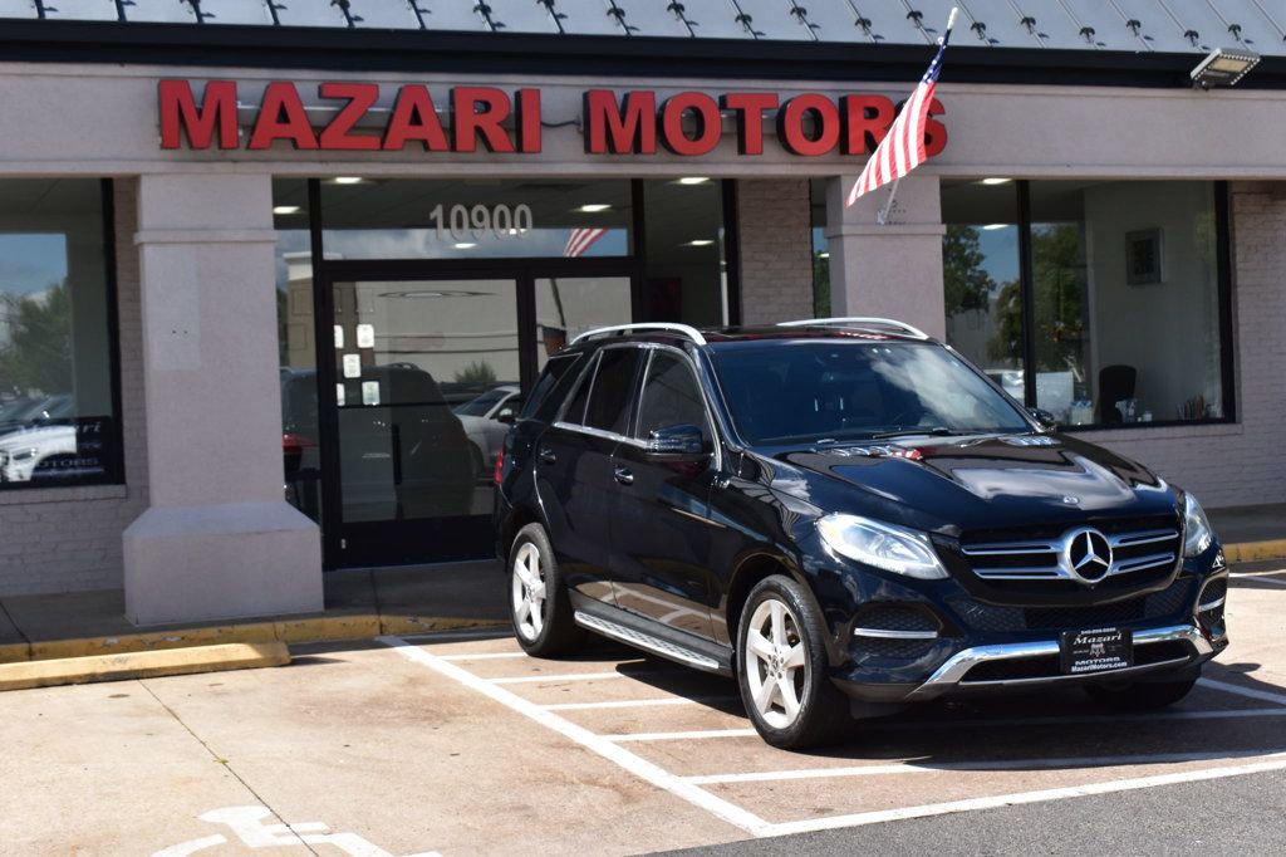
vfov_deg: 25.0
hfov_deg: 36.9
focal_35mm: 54
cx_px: 643
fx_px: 1928
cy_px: 428
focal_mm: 36
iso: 400
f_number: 11
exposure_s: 1/400
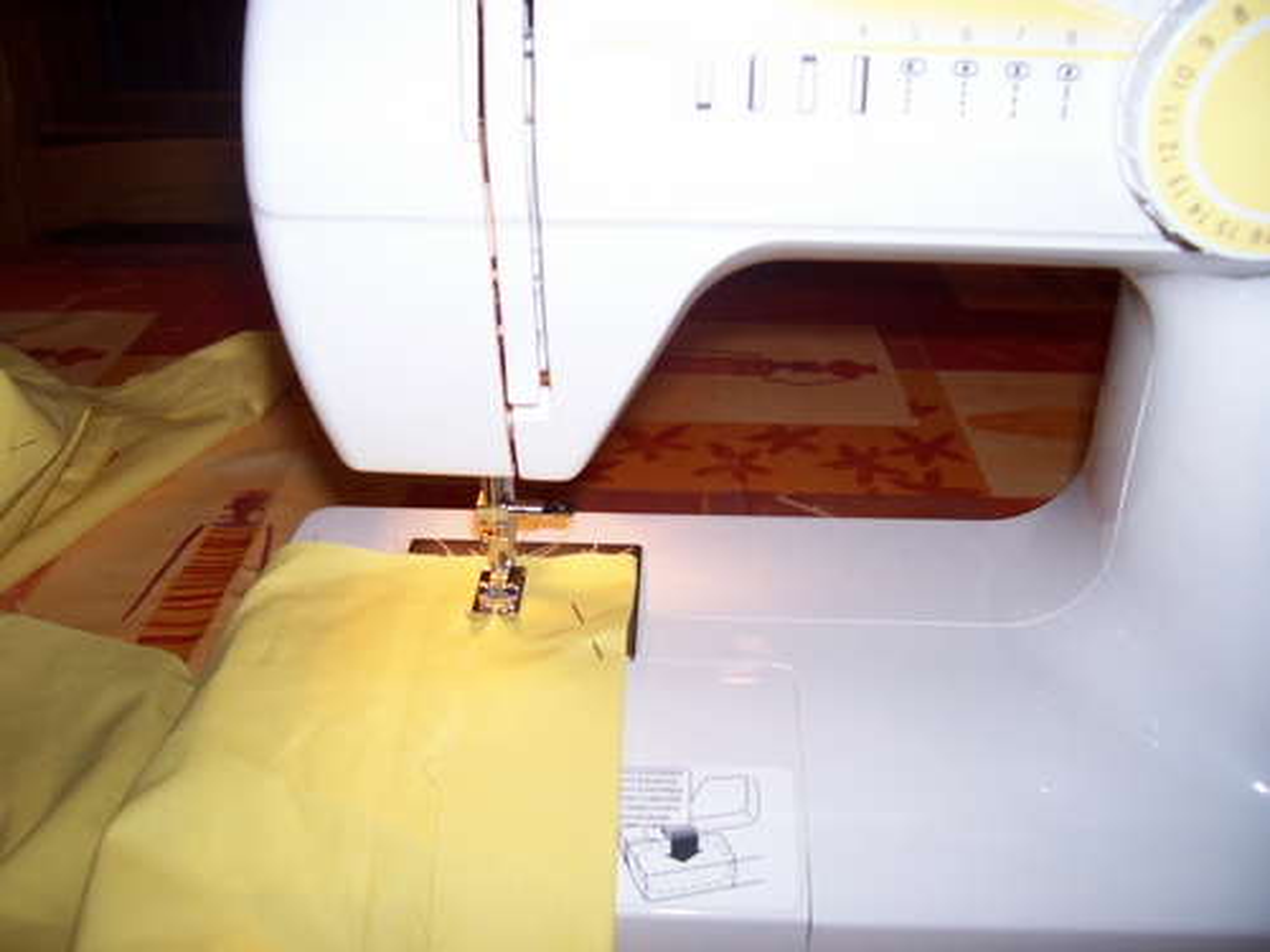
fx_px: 1247
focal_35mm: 34
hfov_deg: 54.0
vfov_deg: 41.8
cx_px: 635
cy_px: 476
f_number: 2.7
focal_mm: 5.6
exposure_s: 1/64
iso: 80
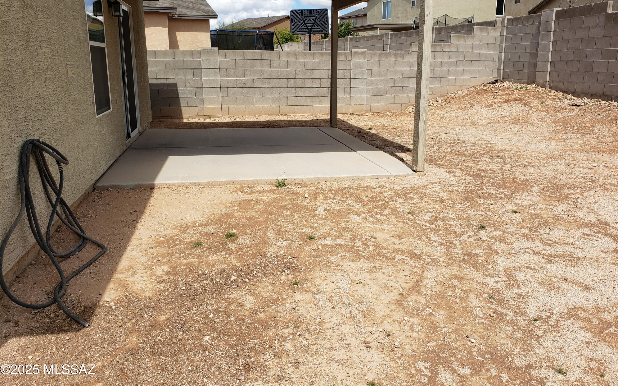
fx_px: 472
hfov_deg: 66.5
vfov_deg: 44.3
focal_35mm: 28
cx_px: 313
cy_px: 156
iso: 50
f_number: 2.4
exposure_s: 1/1967
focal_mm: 4.3
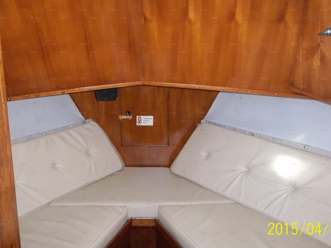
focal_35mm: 35
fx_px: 335
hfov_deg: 52.6
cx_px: 152
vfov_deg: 40.6
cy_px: 107
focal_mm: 4.9
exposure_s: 1/30
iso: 320
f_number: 3.5
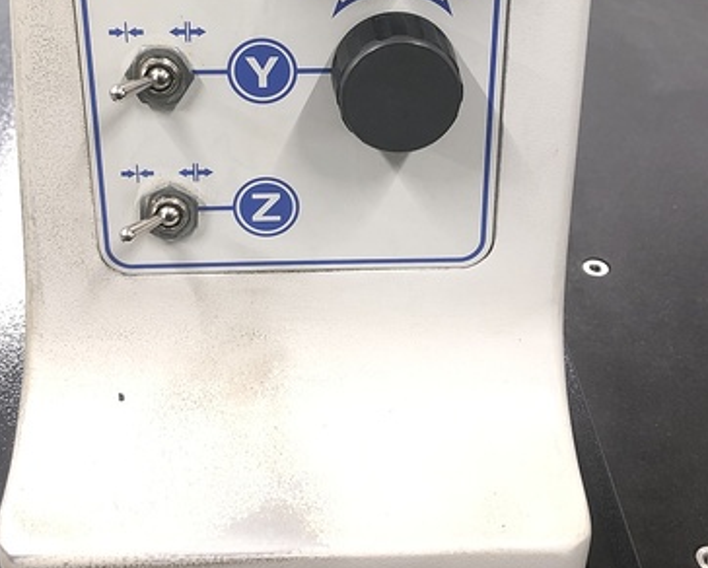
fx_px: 1007
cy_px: 128
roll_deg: +1.0
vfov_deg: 30.9
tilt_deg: -31.6
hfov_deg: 38.7
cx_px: 329
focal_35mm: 48
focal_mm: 3.99
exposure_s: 1/20
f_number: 1.8
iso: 40
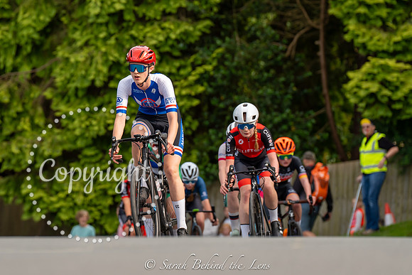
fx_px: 3018
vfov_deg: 5.2
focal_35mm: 264
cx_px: 139
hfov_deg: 7.8
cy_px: 116
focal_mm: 197
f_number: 4.5
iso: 250
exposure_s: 1/640
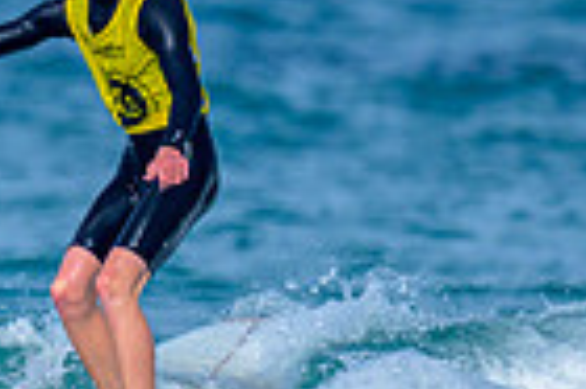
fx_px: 74172
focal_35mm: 4562
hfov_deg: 0.5
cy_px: 333
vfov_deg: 0.3
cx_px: -299
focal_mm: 800
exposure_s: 1/2000
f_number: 6.3
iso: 250
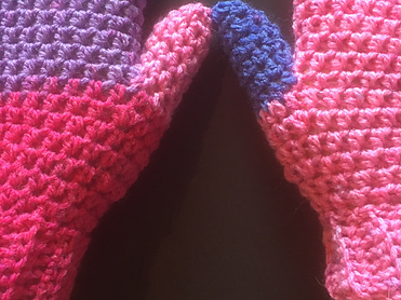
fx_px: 579
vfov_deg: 29.0
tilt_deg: -79.0
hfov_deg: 38.2
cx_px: 186
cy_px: 118
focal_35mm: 50
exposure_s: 1/17
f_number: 2.2
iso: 200
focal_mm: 4.15
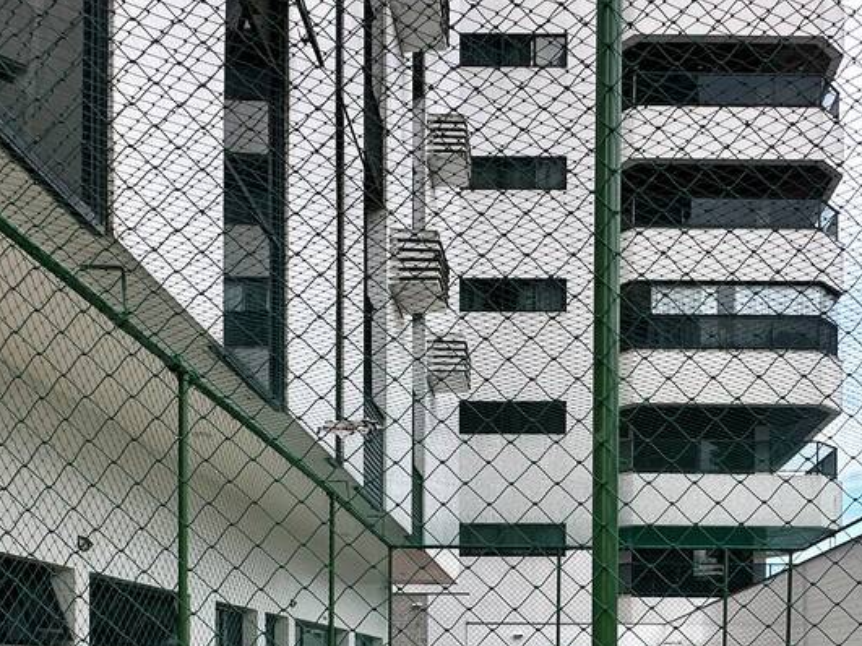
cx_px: 562
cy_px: 685
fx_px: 946
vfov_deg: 33.6
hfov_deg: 48.3
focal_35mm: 38
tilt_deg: -0.1
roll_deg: -0.3
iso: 40
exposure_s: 1/259
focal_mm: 2.22
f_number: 2.2
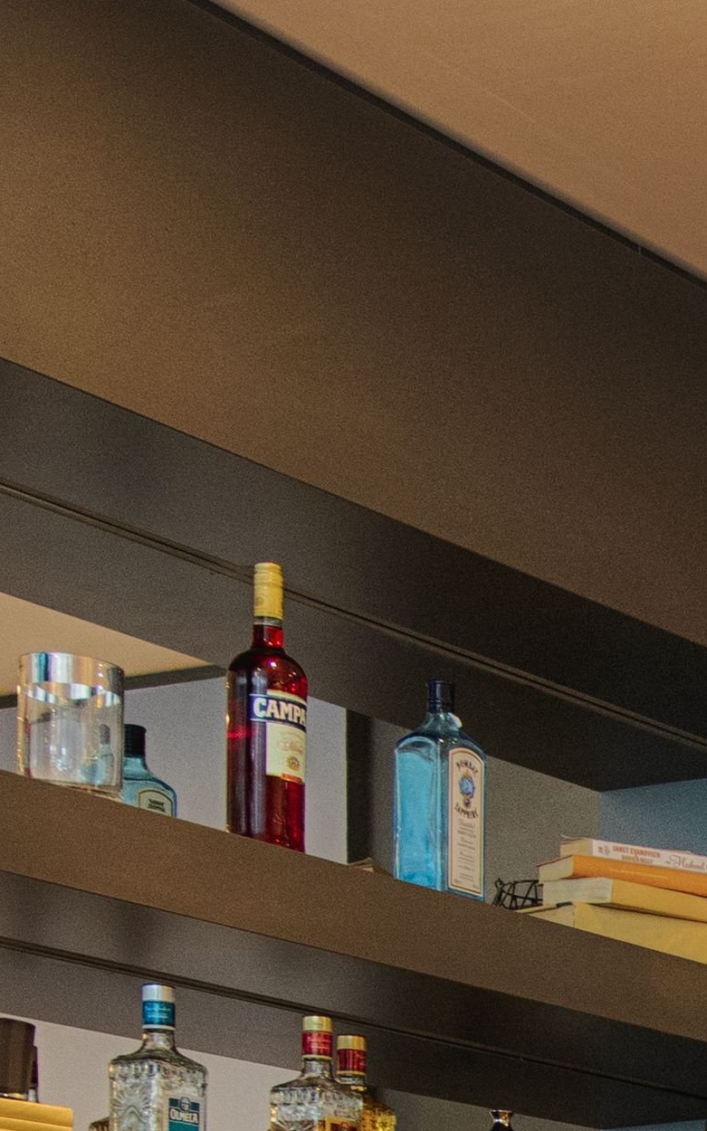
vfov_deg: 17.5
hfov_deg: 10.9
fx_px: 3269
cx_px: 1553
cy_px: 1724
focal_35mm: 106
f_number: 5.6
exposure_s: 1/20
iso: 800
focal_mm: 20
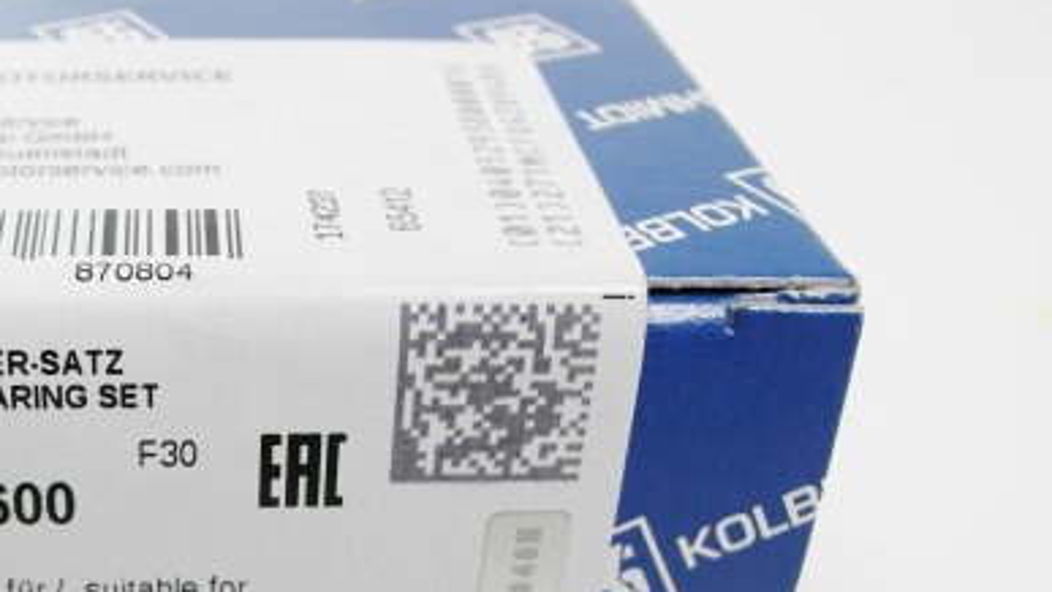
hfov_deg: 37.5
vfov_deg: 22.1
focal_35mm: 54
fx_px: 1507
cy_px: 415
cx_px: 256
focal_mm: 5.2
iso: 100
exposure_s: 1/60
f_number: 3.1
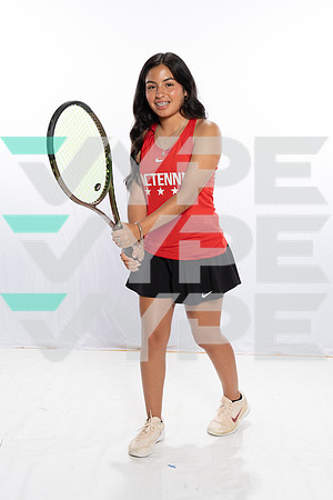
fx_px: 652
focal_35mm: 47
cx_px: 166
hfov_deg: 28.6
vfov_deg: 41.9
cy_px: 250
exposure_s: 1/250
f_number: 11
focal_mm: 47
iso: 1250
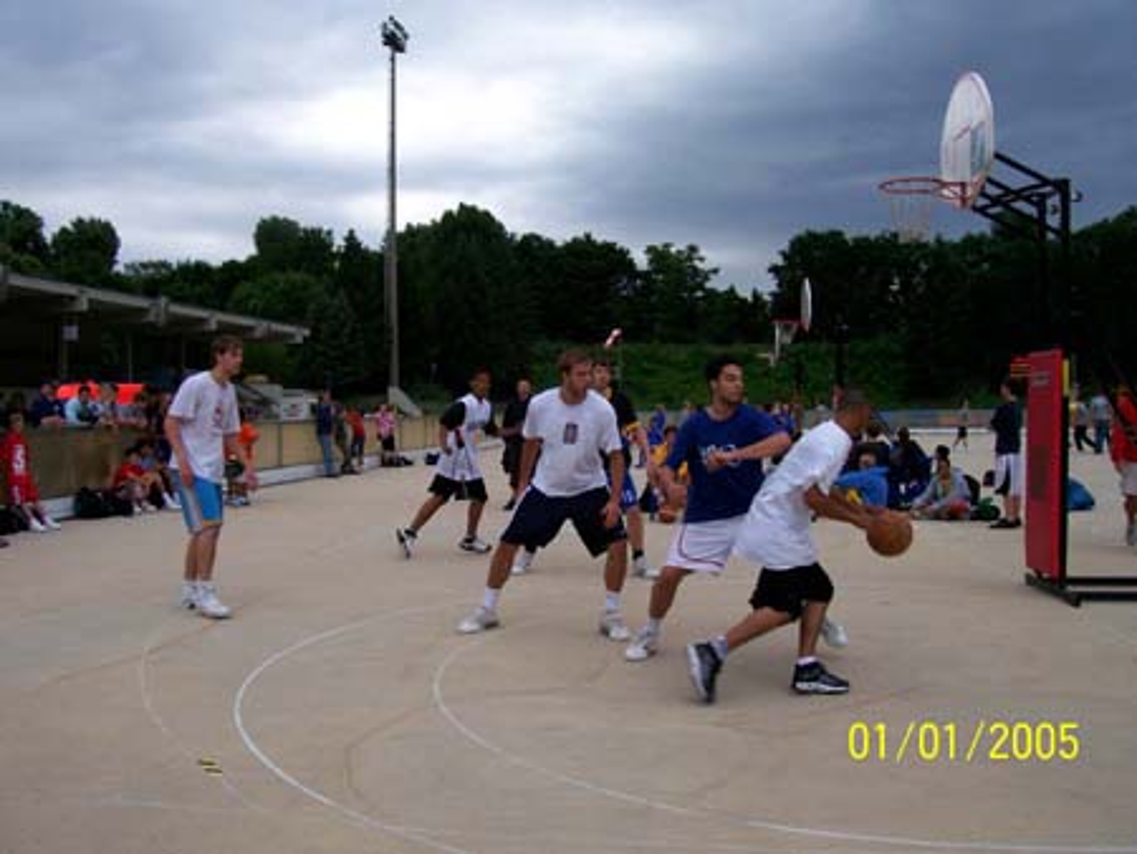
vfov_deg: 41.8
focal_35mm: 34
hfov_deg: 53.9
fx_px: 1117
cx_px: 568
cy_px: 427
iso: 80
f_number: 5.1
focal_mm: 5.6
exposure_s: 1/264
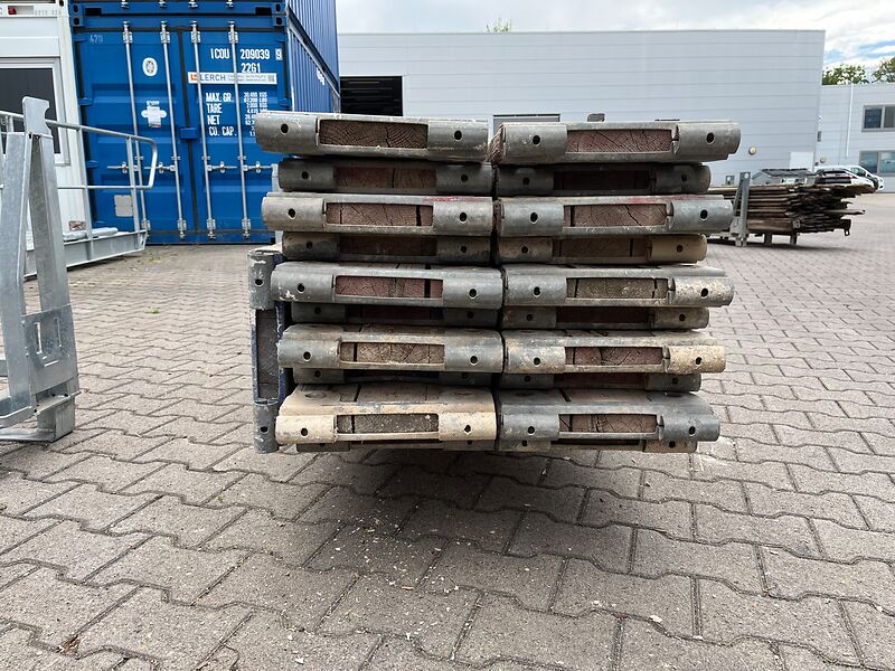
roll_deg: +0.6
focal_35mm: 26
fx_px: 672
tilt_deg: -12.7
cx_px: 448
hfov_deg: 67.3
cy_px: 336
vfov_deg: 53.1
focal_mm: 5.1
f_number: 1.6
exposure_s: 1/891
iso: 50
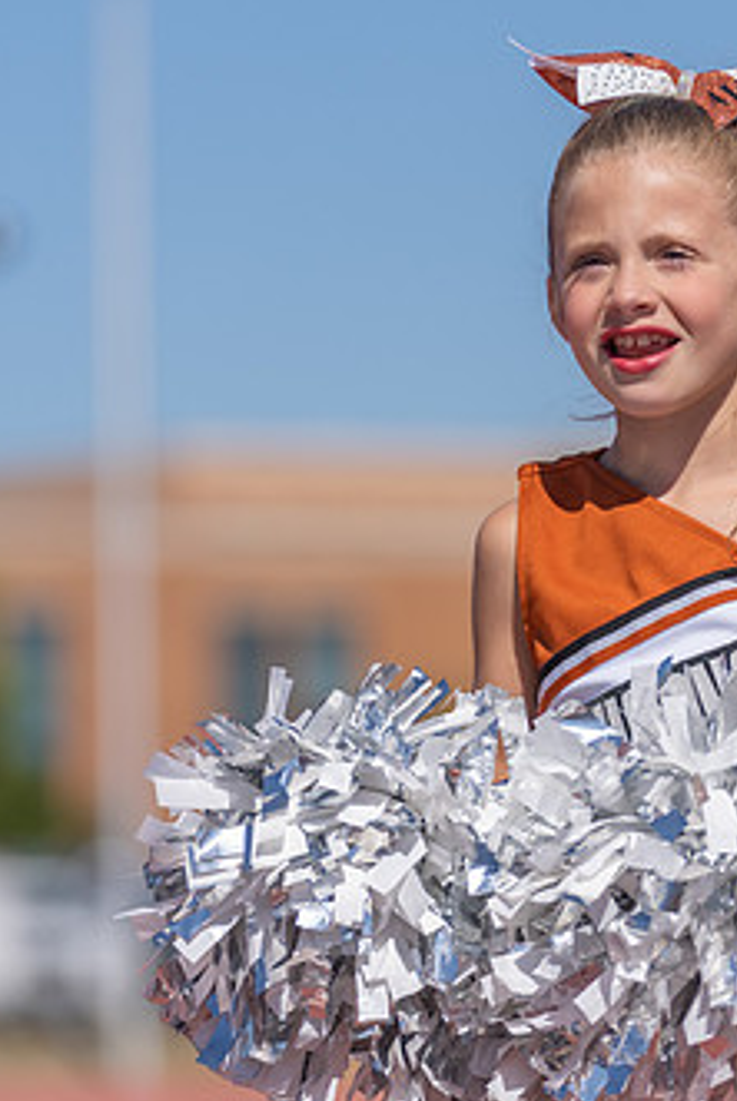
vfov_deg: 6.9
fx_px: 9193
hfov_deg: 4.6
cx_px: 600
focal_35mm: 300
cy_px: 570
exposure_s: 1/3200
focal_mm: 147
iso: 100
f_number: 2.8
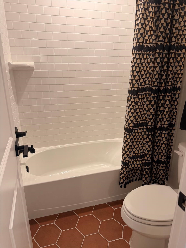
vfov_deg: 71.6
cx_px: 93
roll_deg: +0.1
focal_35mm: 24
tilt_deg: -19.5
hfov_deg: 56.8
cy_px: 124
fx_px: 172
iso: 125
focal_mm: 6.76
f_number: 1.78
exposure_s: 1/60
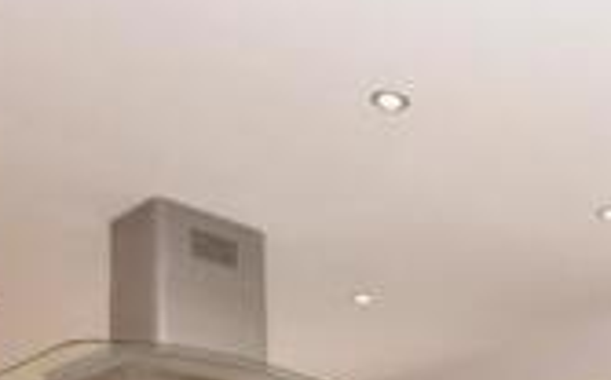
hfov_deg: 31.4
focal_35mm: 60
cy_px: 670
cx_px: 618
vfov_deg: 17.7
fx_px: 998
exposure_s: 1/200
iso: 500
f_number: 6.3
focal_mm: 10
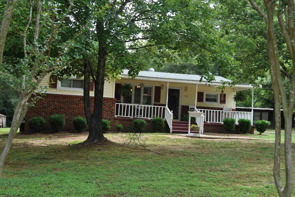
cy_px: 103
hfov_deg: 44.4
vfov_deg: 30.5
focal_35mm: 44
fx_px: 361
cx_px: 130
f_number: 7.1
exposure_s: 1/200
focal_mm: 26
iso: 200
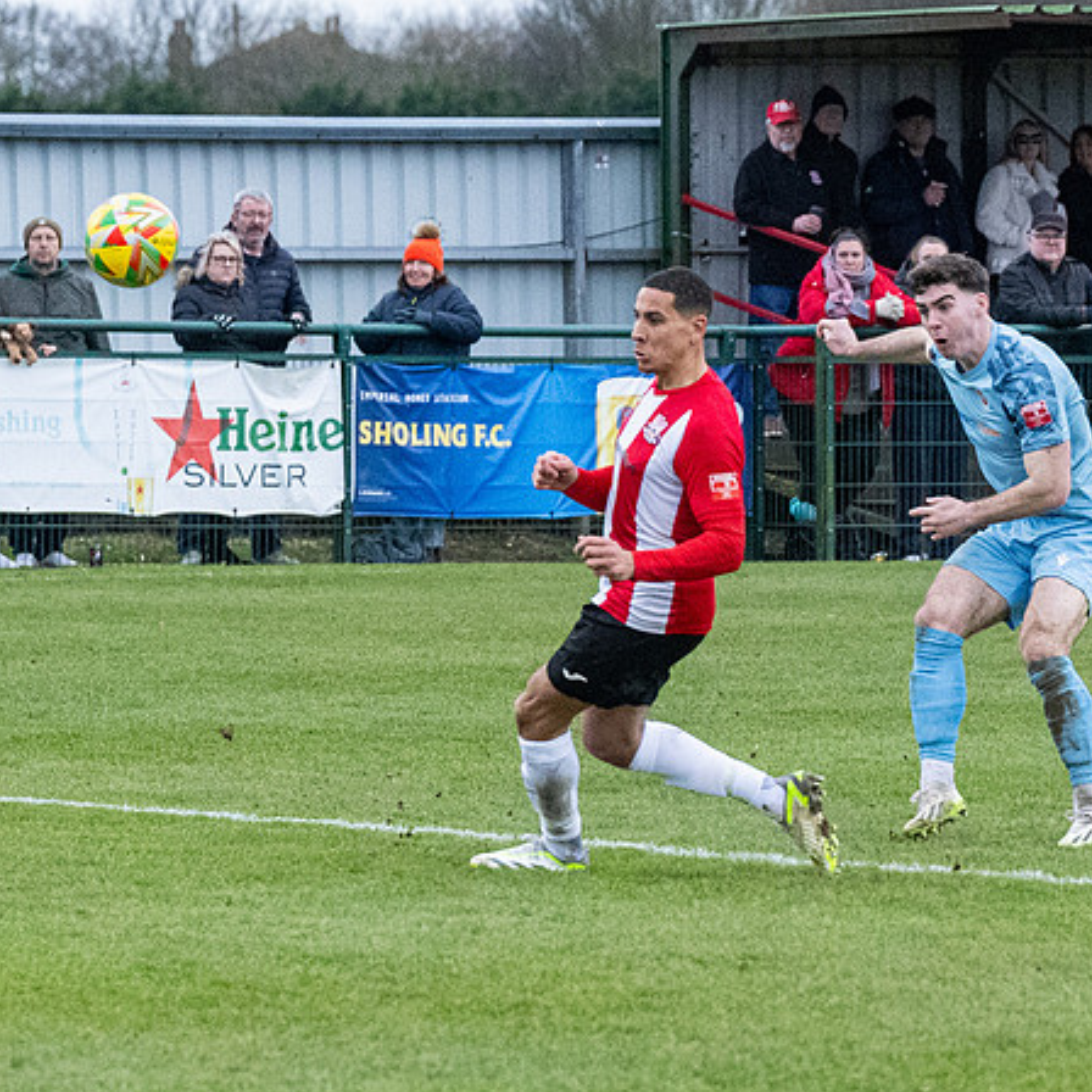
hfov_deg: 5.1
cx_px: 658
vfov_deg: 5.1
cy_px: 789
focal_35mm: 342
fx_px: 12206
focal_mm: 105
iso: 4000
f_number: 4
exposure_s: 1/1250
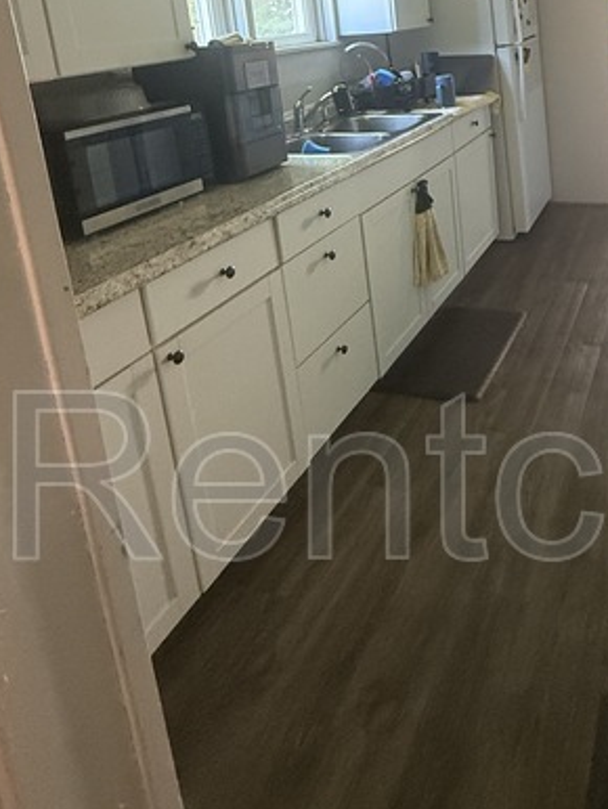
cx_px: 495
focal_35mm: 29
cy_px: 140
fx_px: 678
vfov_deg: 56.3
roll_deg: +3.5
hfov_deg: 45.6
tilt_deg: -10.7
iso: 500
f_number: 2.2
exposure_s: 1/60
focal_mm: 2.22
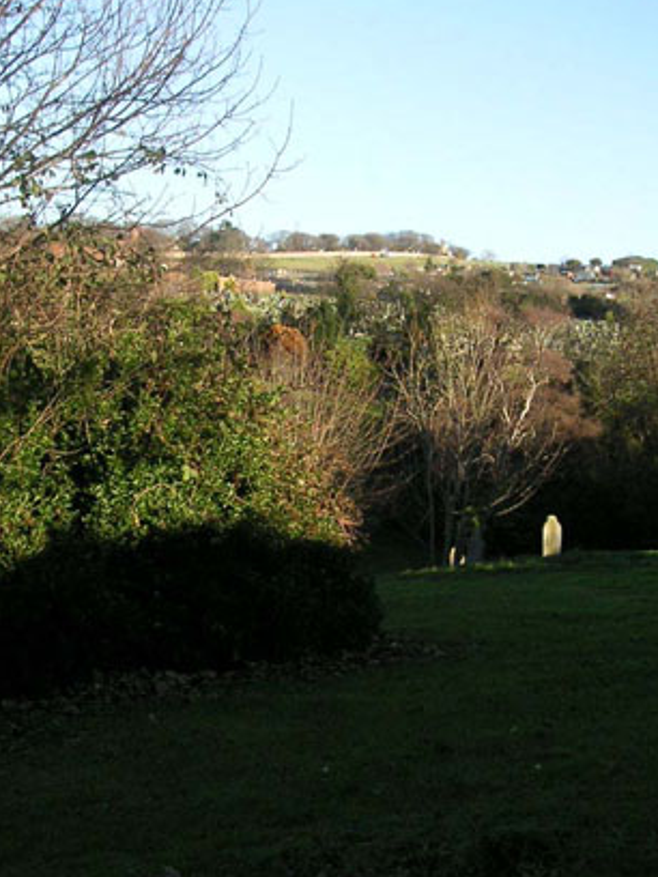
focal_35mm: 59
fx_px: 1495
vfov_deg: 32.7
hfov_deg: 24.8
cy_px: 499
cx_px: 329
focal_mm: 5.7
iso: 50
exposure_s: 1/350
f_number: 2.8
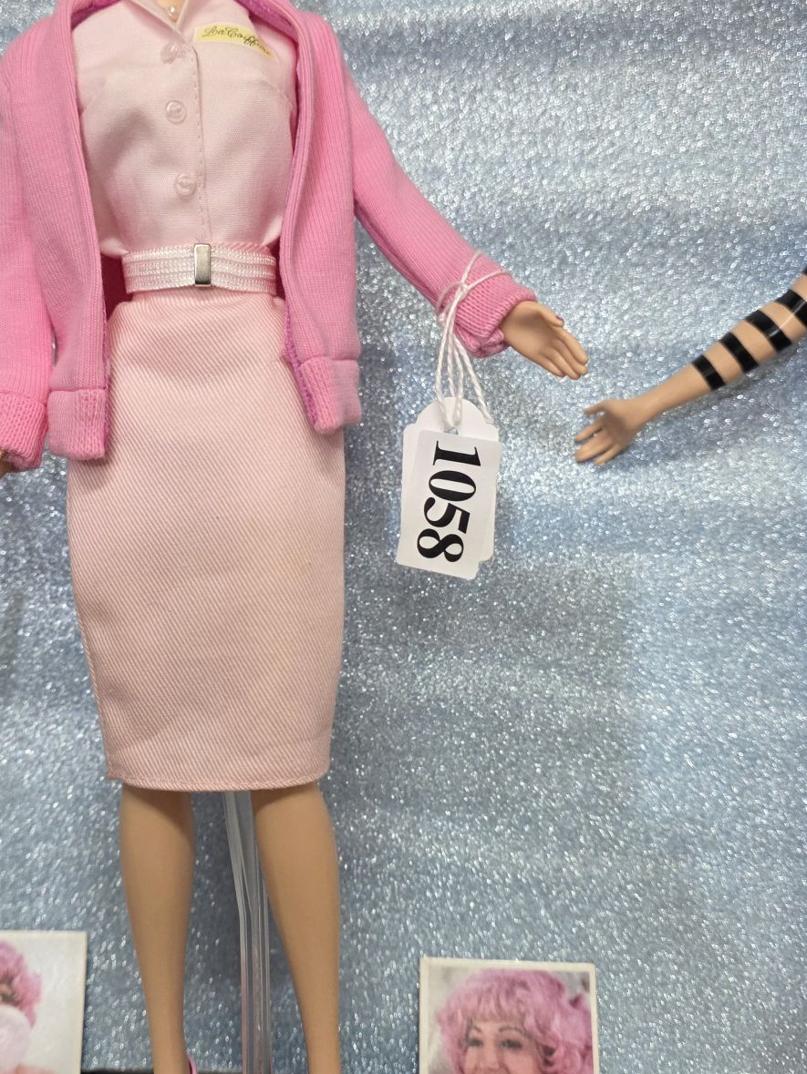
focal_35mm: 39
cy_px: 537
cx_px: 283
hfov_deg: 36.5
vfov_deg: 47.8
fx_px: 1212
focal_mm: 6.3
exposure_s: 1/100
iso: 500
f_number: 1.7
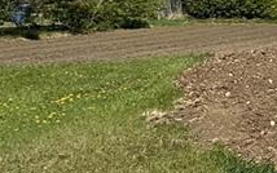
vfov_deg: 18.4
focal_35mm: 71
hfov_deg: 17.7
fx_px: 536
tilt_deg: -7.5
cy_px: 98
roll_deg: -4.3
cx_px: 584
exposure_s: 1/2320
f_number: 2.2
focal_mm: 2.22
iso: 50
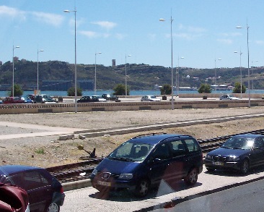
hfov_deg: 22.9
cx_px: 239
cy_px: 61
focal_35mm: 81
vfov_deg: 18.9
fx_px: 633
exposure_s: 1/1000
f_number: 4.8
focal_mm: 8
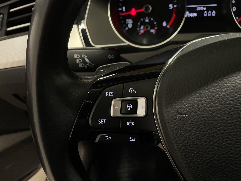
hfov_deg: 67.3
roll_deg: +6.6
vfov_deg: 53.1
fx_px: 181
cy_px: 90
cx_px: 120
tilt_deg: -38.2
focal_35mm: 26
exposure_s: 1/56
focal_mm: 4.2
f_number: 1.6
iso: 500
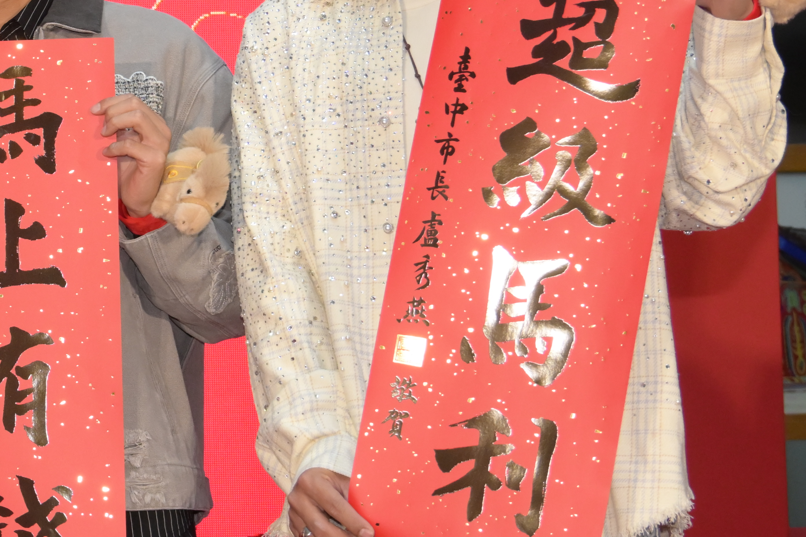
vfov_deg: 9.2
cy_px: 89
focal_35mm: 149
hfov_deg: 13.3
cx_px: -233
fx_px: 3336
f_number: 8
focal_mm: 50
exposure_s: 1/100
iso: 1600
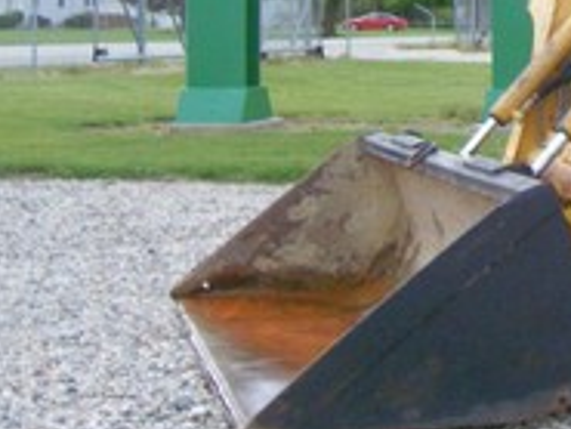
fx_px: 1651
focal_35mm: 100
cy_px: -142
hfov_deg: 18.4
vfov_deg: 14.2
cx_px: 728
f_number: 5.1
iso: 80
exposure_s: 1/371
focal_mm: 5.6
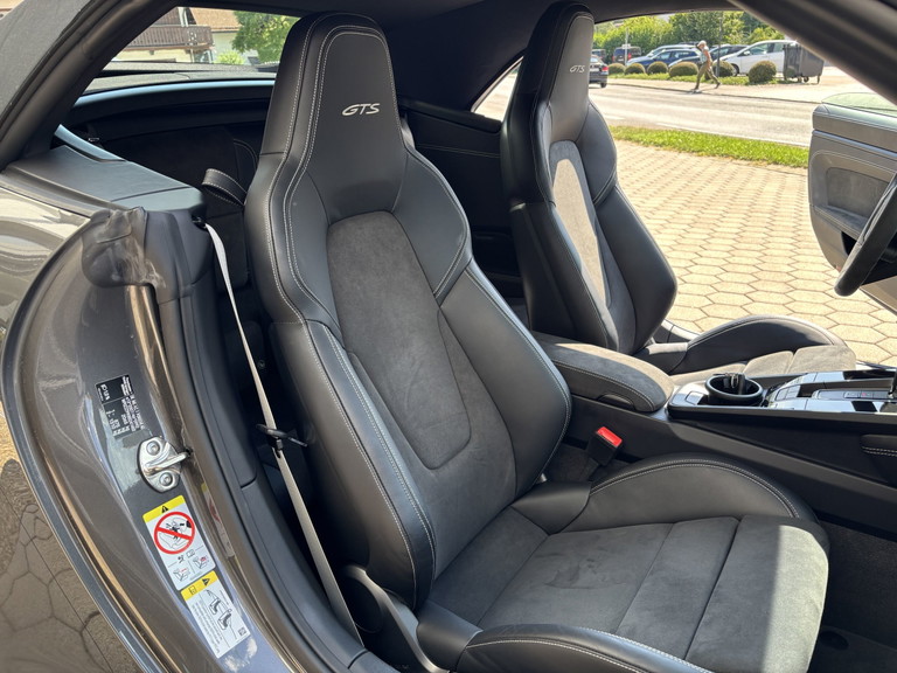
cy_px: 336
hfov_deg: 67.3
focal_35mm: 26
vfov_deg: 53.1
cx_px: 448
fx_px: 674
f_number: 1.6
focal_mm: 5.96
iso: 40
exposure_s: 1/222
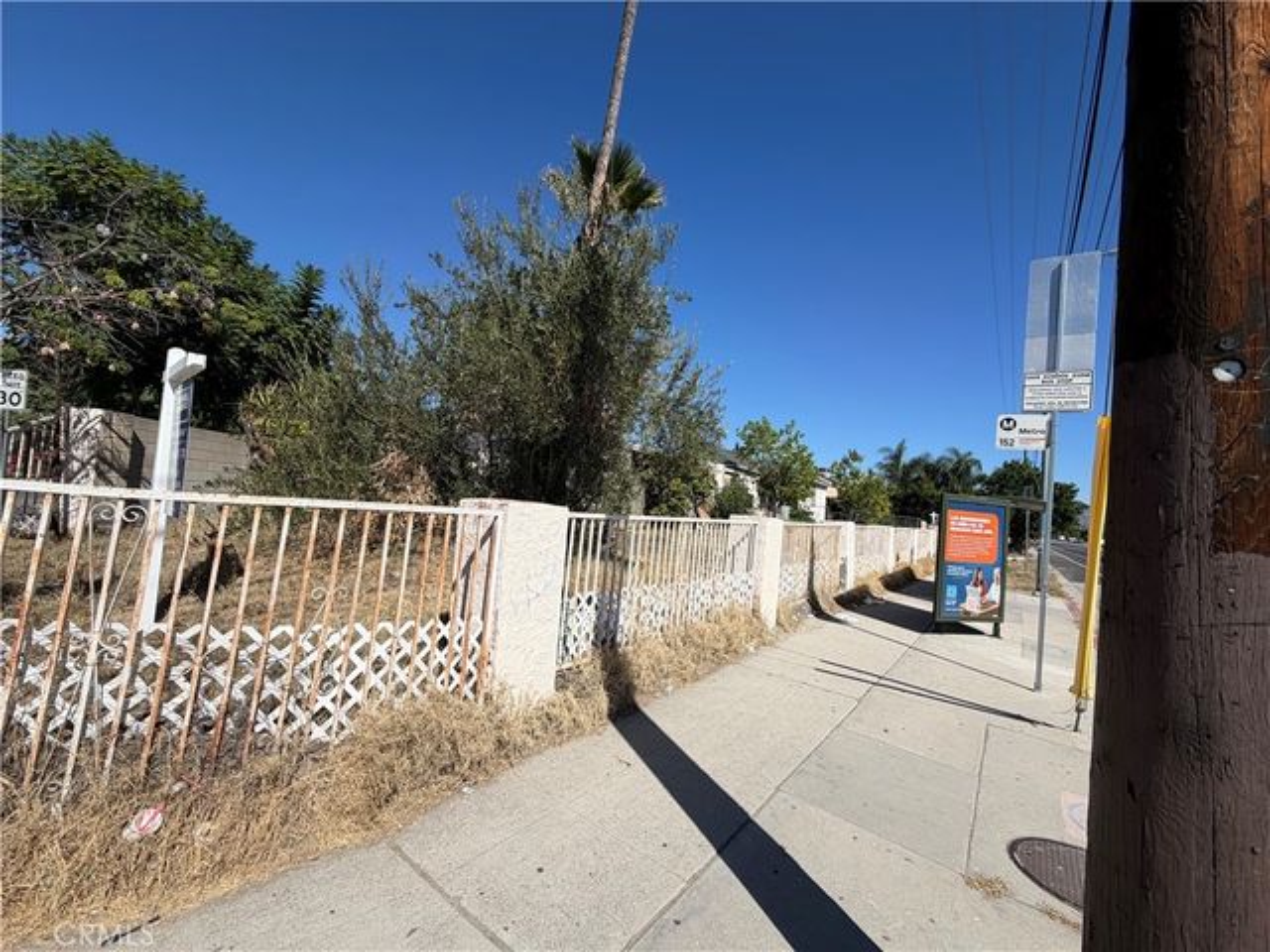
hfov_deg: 102.1
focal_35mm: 14
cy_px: 476
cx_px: 635
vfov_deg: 85.7
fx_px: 514
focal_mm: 2.22
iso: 20
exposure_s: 1/1235
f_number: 2.2
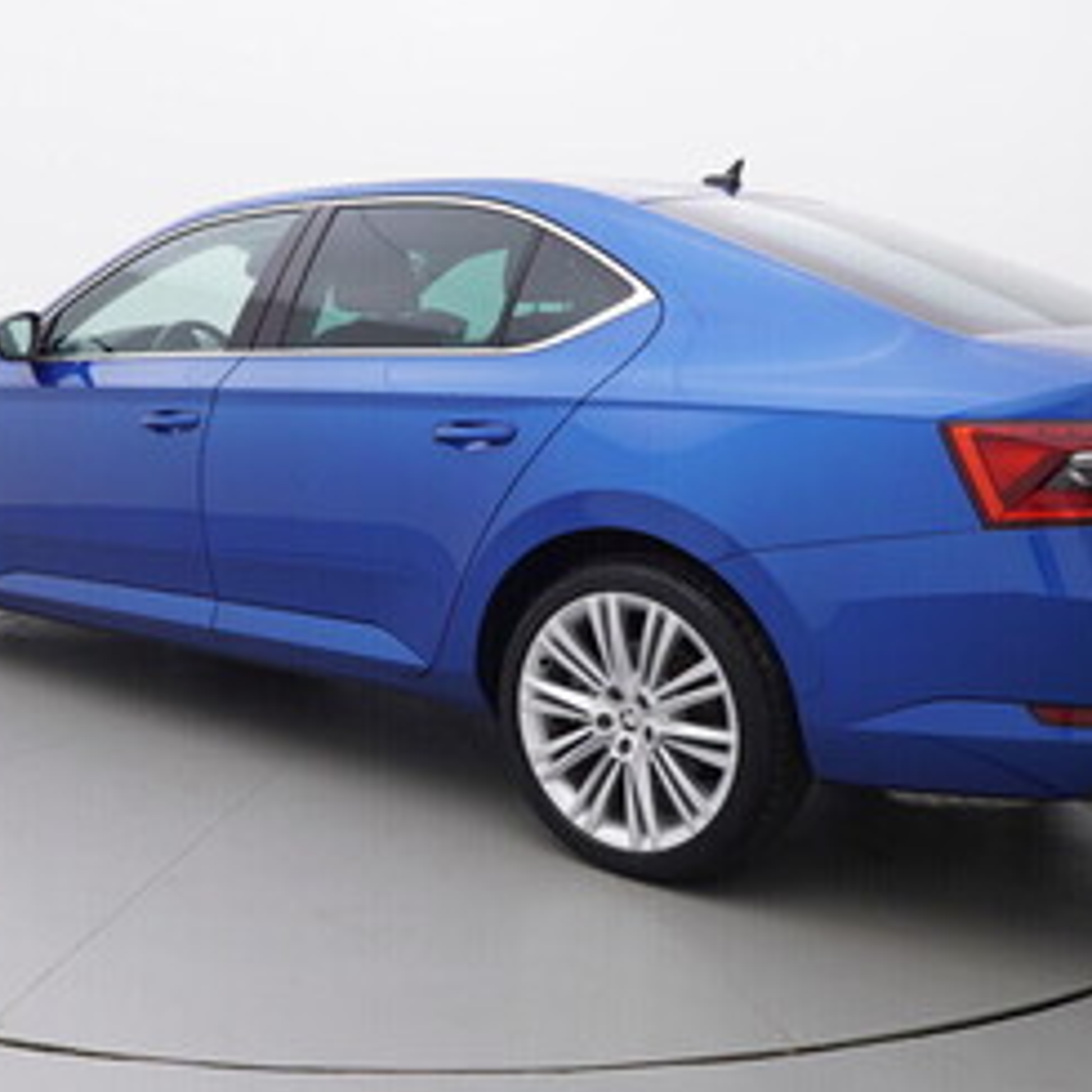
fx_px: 1533
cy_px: 497
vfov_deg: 39.2
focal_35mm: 43
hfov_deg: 38.8
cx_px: 372
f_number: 5
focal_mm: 15
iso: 200
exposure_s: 1/80
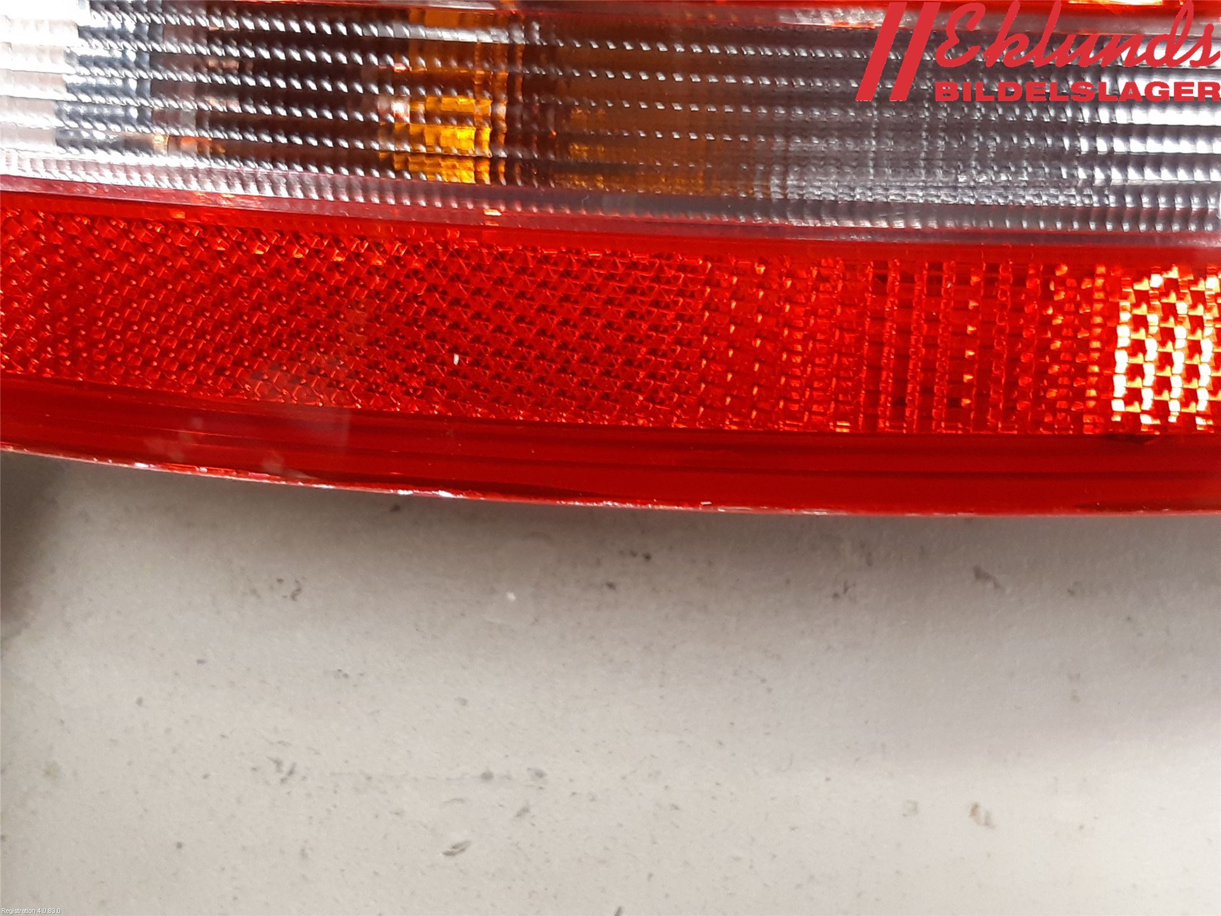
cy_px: 458
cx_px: 610
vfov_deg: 53.1
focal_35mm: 26
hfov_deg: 67.3
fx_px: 917
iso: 250
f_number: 1.7
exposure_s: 1/25
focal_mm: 3.93
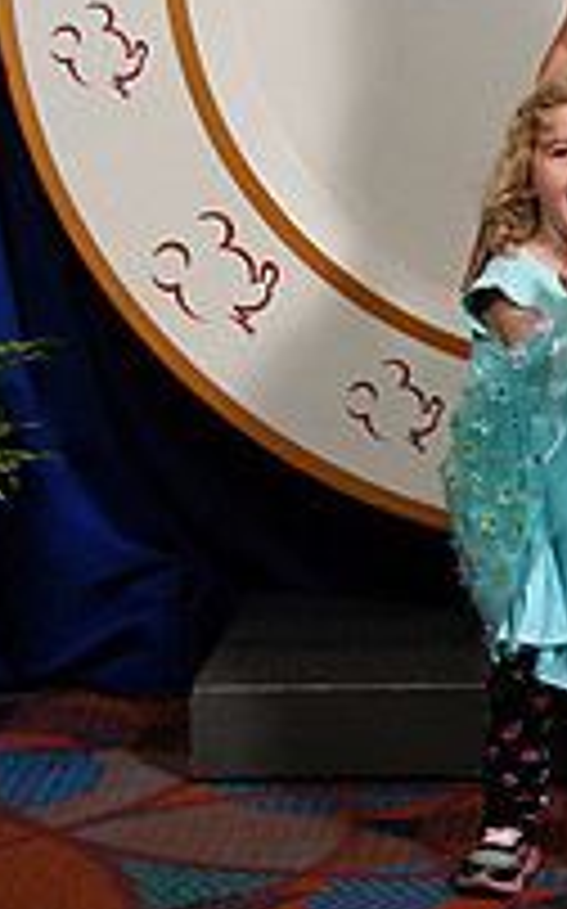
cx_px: 652
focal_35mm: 109
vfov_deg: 18.9
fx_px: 2699
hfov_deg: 11.8
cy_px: 158
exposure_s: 1/125
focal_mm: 32
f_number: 7.1
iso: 1000
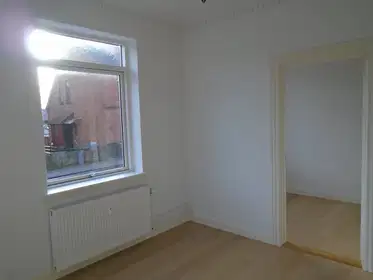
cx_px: 186
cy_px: 140
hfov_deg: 67.3
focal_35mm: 26
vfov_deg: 53.1
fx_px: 280
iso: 100
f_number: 3.2
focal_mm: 4.6
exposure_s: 1/100
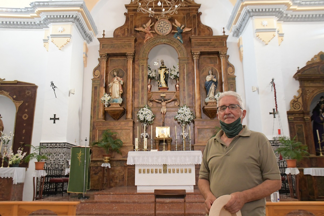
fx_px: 297
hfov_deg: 57.2
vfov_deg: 40.0
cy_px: 108
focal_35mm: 33
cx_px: 162
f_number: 7.1
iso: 6400
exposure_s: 1/30
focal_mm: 22
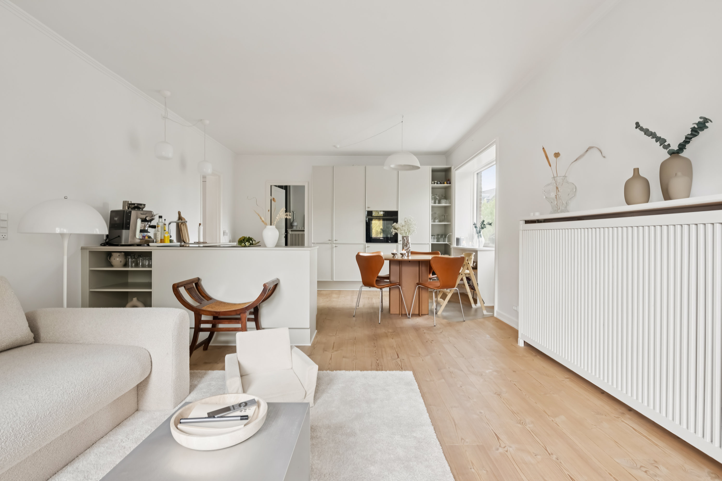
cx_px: 361
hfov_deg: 90.0
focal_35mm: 18
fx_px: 361
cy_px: 240
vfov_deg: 67.4
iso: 200
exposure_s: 1/5
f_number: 9
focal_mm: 18
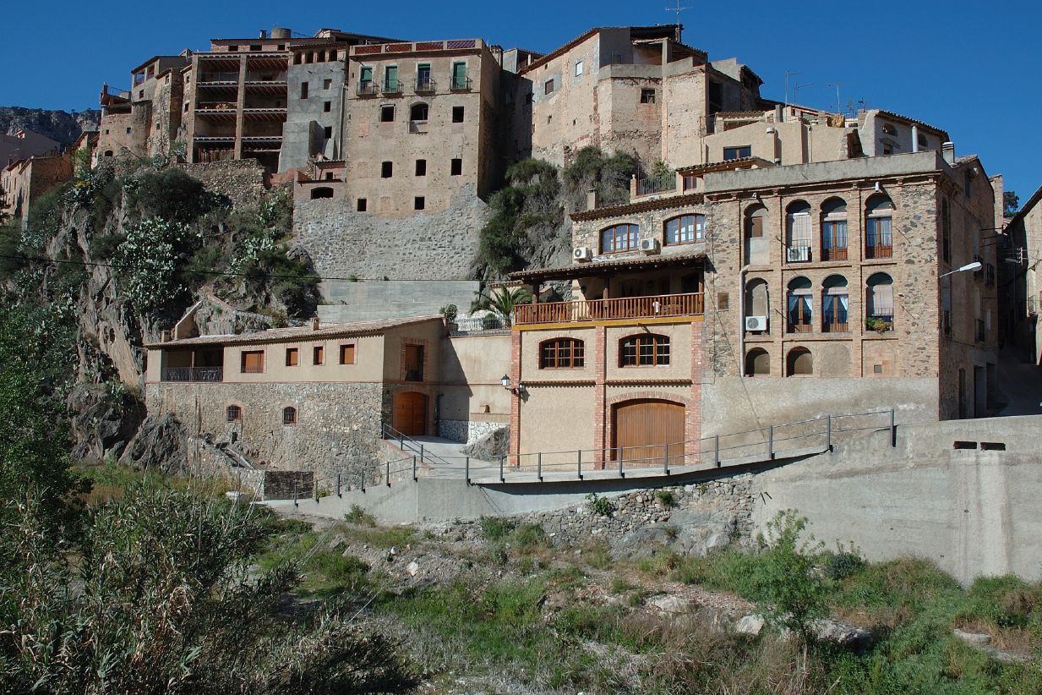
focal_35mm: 28
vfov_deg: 46.4
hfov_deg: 65.5
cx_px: 507
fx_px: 810
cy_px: 354
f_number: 10
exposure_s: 1/320
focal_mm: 18
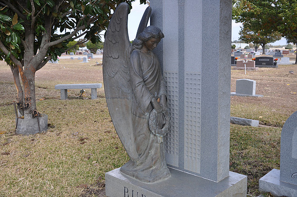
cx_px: 148
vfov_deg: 35.4
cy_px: 98
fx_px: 309
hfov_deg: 51.3
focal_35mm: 38
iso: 200
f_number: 5.6
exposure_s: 1/125
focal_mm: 25
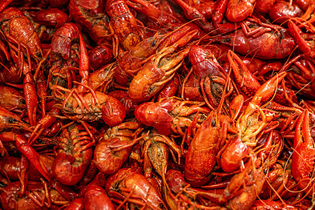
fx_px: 542
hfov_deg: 31.9
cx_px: 228
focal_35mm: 62
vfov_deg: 21.8
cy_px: 65
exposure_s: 1/125
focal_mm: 42
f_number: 3.5
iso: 1250
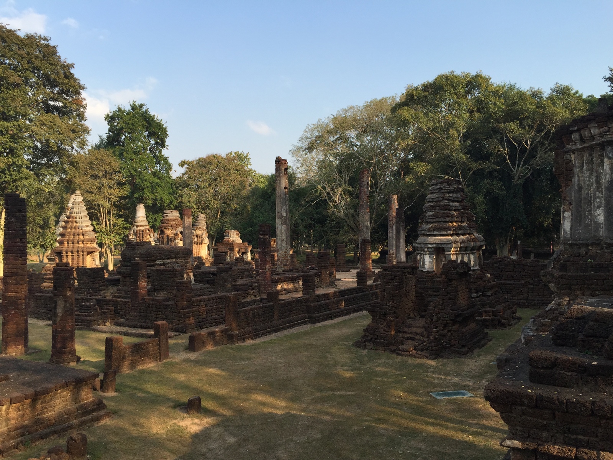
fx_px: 514
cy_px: 230
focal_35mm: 29
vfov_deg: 48.2
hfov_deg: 61.7
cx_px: 306
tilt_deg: +0.4
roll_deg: +0.0
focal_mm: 4.15
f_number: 2.2
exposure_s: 1/964
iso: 32
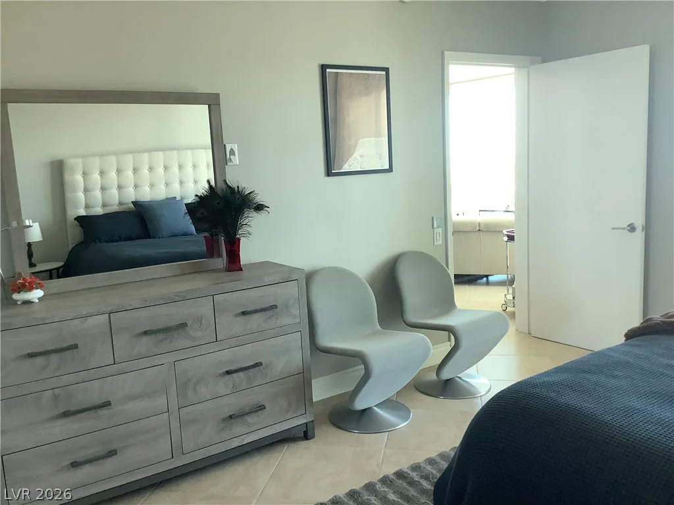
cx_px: 337
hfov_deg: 58.4
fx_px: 604
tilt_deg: -9.9
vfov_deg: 45.4
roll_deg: +2.4
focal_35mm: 31
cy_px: 252
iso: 80
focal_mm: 3.3
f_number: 2.4
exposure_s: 1/60
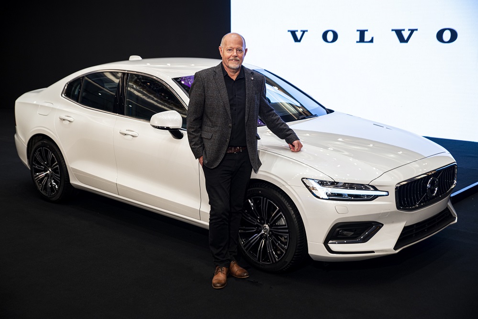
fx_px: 664
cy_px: 160
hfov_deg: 39.6
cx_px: 239
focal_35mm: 50
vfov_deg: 27.0
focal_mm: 50
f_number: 2.8
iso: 640
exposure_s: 1/125
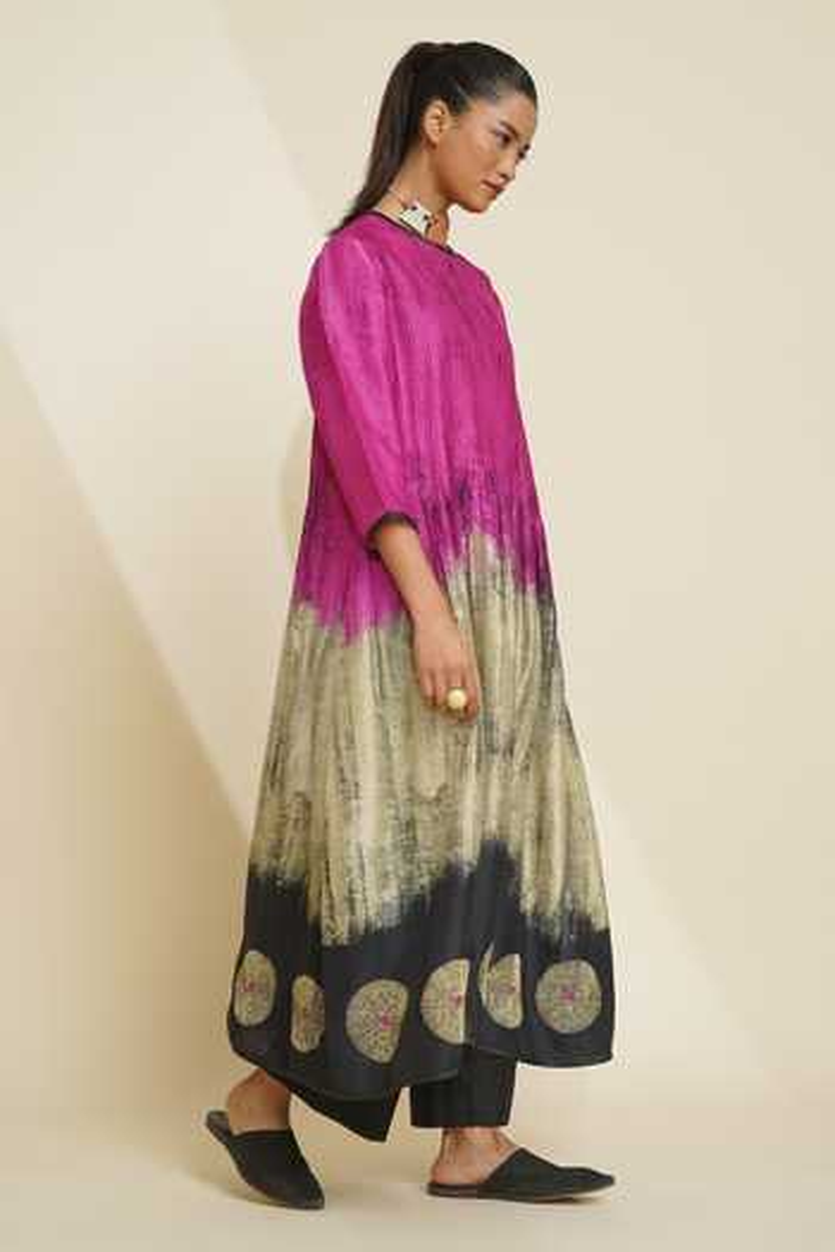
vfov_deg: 39.6
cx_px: 418
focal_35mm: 50
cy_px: 626
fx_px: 1739
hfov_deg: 27.0
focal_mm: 50
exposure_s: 1/60
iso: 100
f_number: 6.3
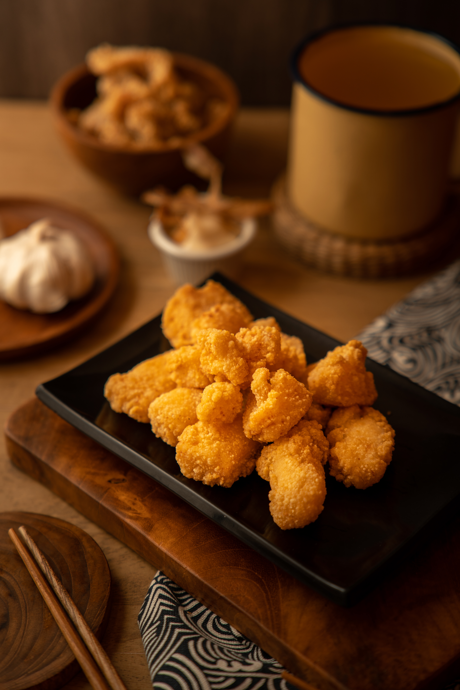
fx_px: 1342
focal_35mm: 70
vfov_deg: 28.8
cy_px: 345
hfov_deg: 19.5
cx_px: 230
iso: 100
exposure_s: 1/160
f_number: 2.8
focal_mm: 70
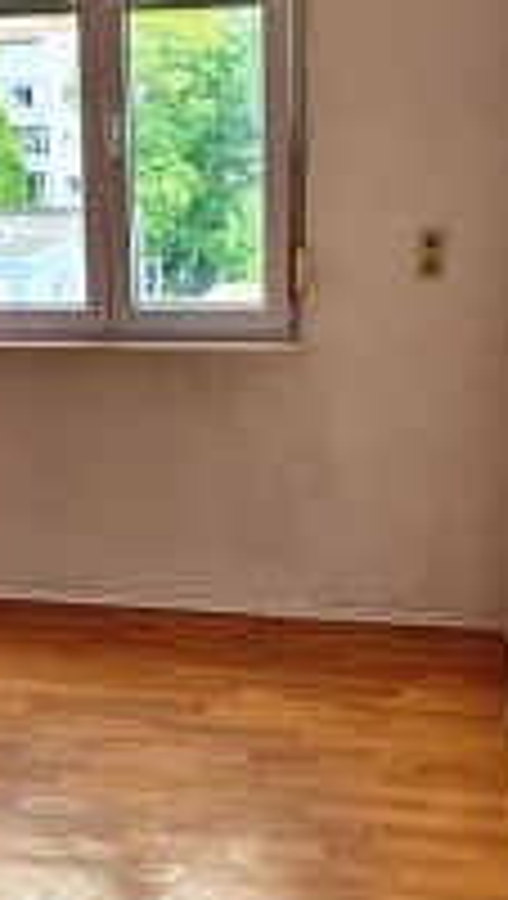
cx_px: 67
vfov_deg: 37.2
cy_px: 464
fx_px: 1337
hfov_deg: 21.1
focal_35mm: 56
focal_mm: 5.4
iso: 32
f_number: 1.8
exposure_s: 1/100
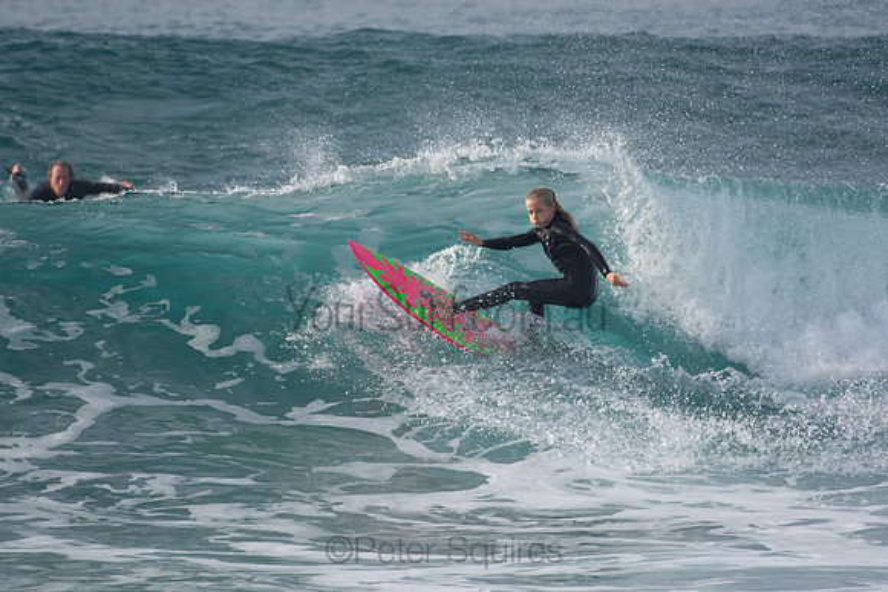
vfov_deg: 1.8
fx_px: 18503
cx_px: 444
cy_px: 296
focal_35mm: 750
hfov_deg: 2.7
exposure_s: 1/2000
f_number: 5.6
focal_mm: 500
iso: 450
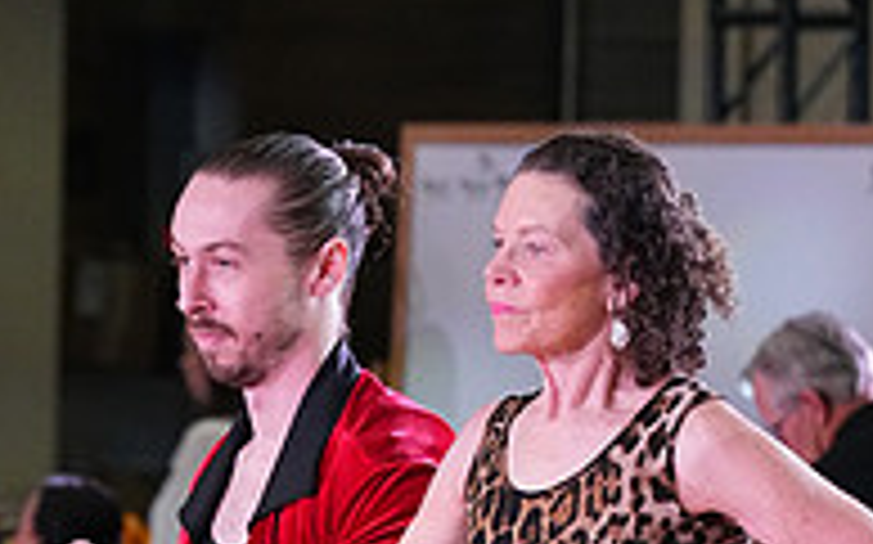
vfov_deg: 2.4
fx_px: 12817
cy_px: 1061
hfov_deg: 3.9
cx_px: 542
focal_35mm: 539
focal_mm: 177
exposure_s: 1/320
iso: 5000
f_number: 5.6
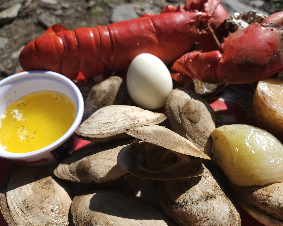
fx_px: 226
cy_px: 116
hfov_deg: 63.7
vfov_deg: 53.2
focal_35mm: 27
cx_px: 165
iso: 50
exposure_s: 1/2144
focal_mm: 5.4
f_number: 1.8
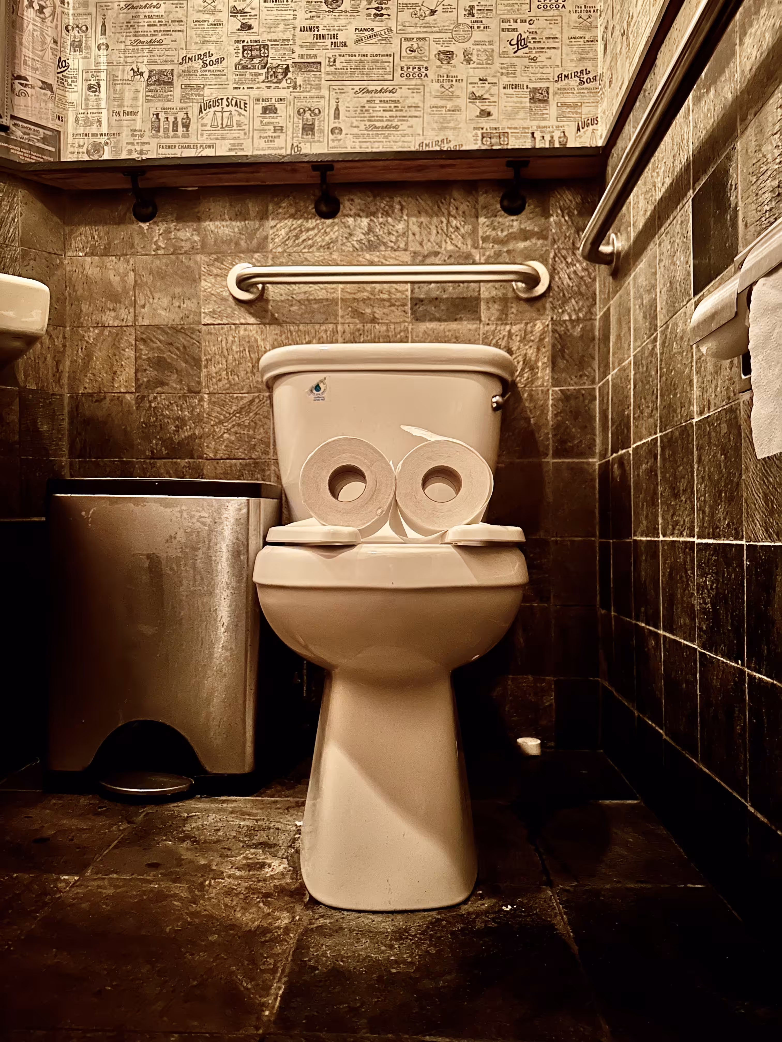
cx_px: 391
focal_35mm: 24
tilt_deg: +1.6
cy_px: 521
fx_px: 723
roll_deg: -0.4
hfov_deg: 56.8
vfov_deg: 71.6
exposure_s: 1/5
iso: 2000
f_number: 1.78
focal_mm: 6.86
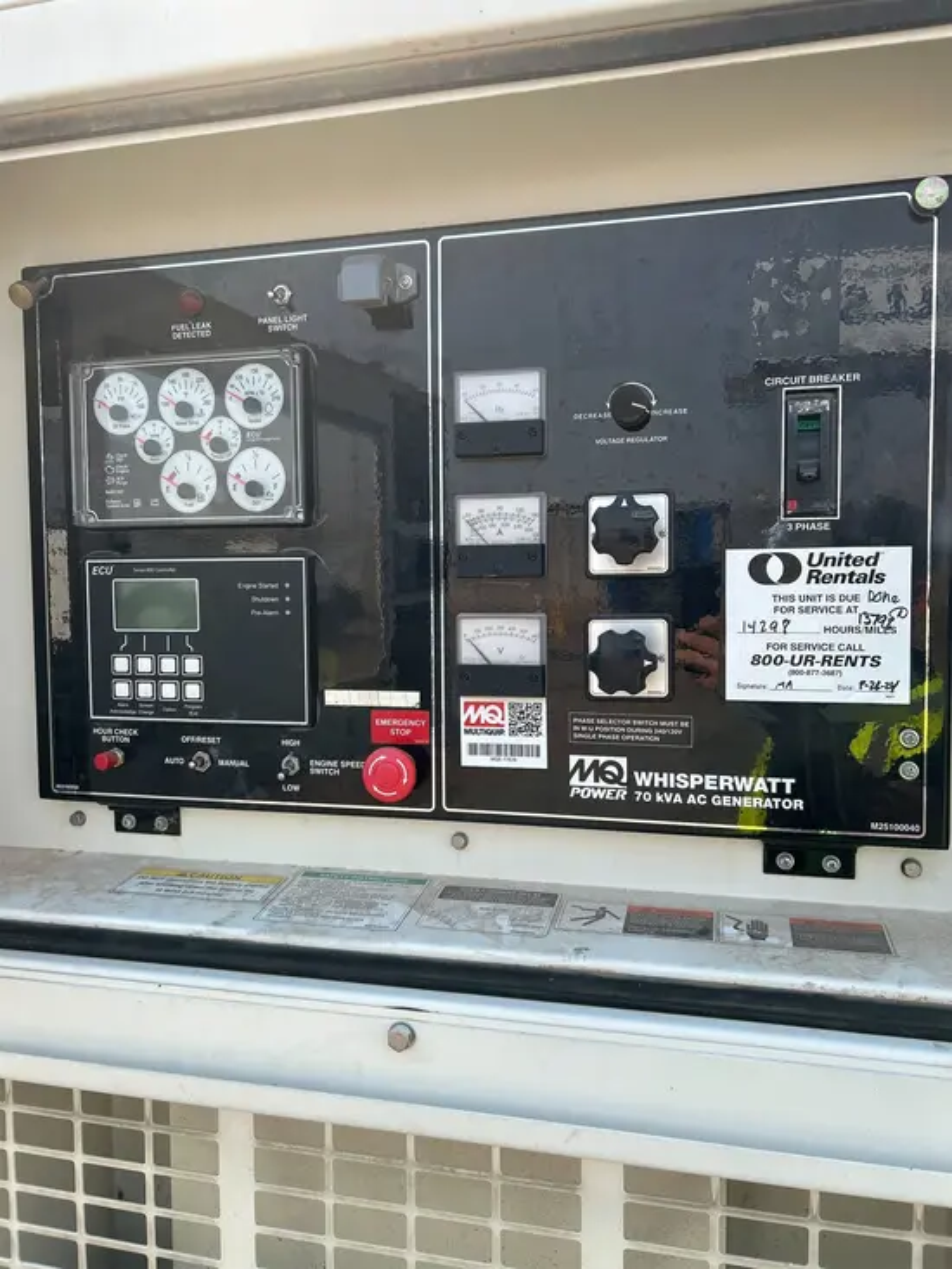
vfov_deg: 67.3
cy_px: 634
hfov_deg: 53.1
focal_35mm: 26
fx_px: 953
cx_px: 476
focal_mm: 5.7
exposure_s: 1/1553
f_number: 1.5
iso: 50
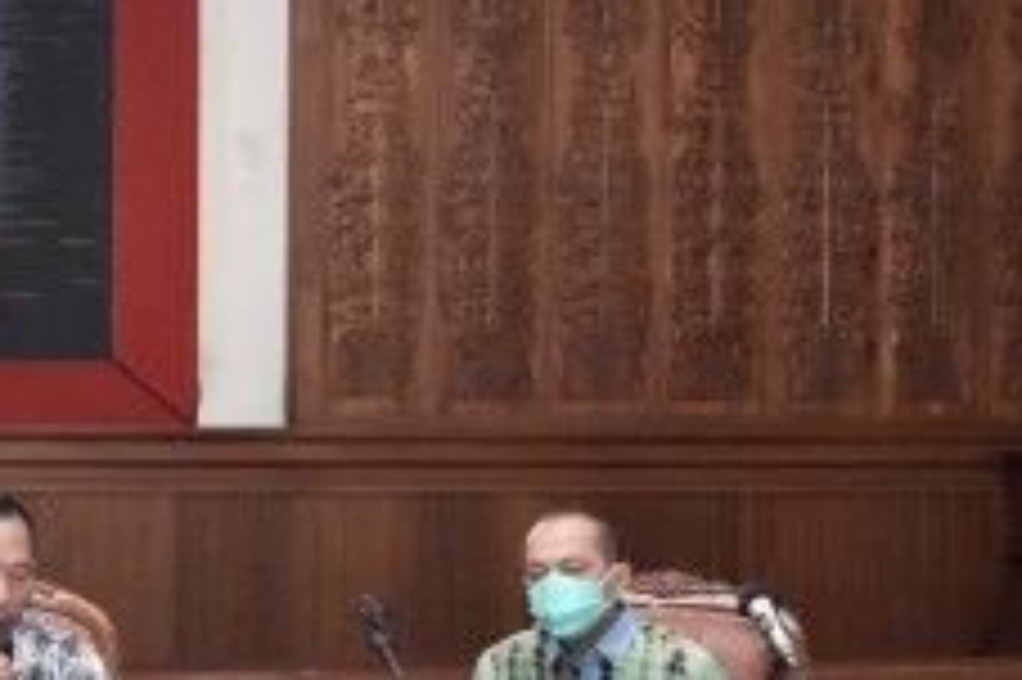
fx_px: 2610
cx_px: -356
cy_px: 450
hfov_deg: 20.1
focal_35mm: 92
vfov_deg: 14.8
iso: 2800
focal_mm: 20
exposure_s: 1/250
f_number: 4
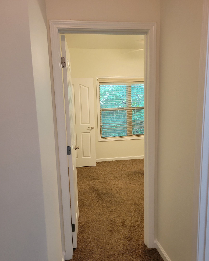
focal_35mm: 29
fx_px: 224
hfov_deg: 50.0
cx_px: 106
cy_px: 146
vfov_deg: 60.3
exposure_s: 1/60
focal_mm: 5.4
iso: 200
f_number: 1.8
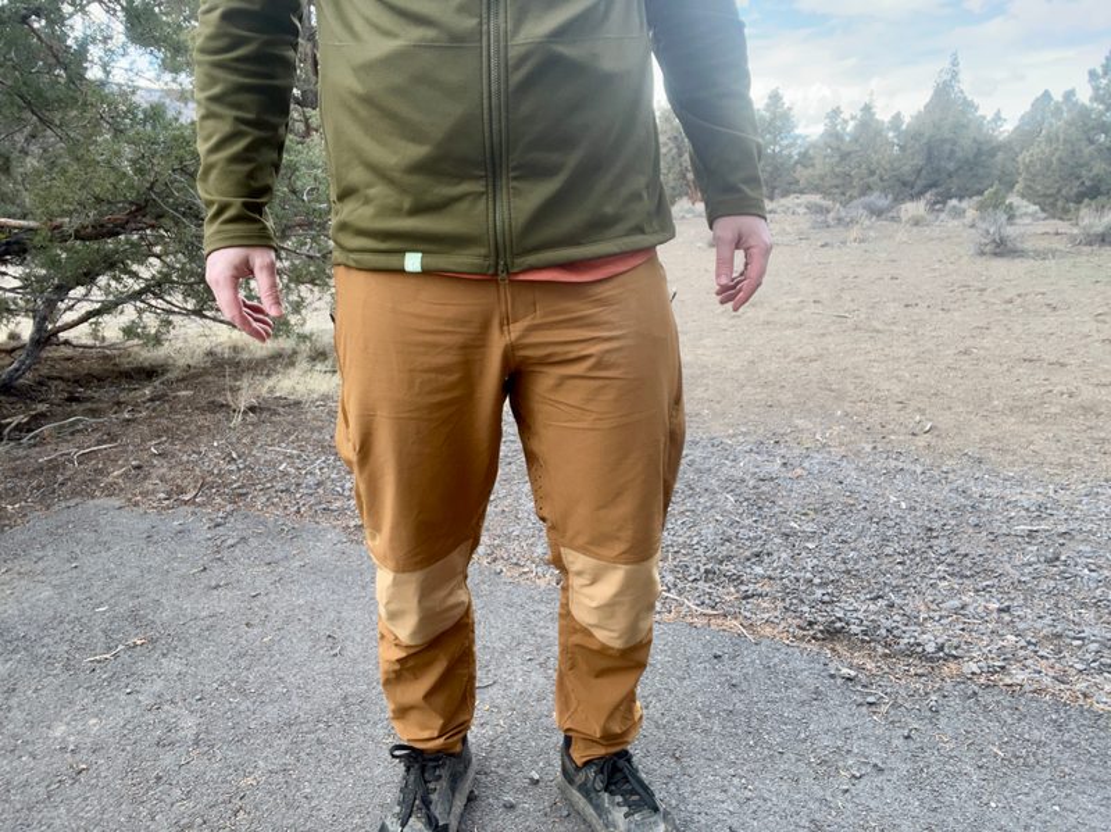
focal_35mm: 23
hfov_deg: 74.0
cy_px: 416
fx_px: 738
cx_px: 556
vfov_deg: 58.8
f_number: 2.2
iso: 32
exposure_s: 1/150
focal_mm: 2.71
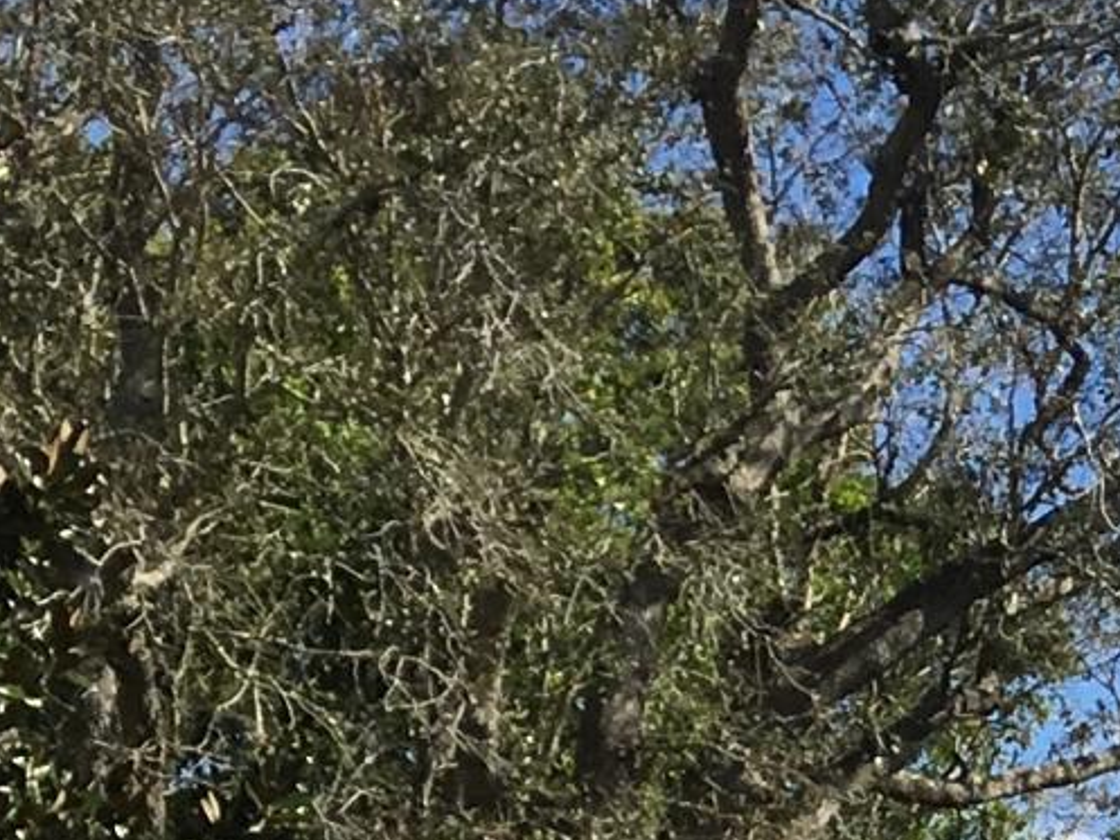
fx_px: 5663
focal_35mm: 175
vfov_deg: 8.3
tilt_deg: +4.4
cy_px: 1371
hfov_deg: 9.6
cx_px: 2966
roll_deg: +3.2
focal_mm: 4.15
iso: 25
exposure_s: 1/1425
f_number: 2.2
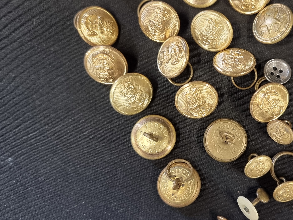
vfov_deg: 35.1
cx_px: 209
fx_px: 347
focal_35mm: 41
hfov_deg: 44.7
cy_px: 106
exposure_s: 1/50
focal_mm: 6.7
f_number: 1.8
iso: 400
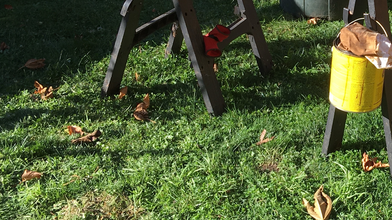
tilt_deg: -21.7
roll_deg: +0.6
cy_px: 45
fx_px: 748
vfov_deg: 16.6
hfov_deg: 28.0
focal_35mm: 72
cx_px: 371
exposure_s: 1/484
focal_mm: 4.15
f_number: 2.2
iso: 25
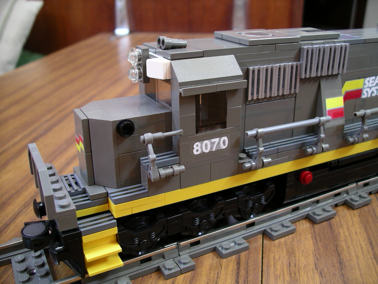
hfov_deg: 50.1
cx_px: 189
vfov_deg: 38.7
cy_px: 142
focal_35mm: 37
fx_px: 404
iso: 200
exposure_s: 1/8
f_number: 2.8
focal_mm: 7.8
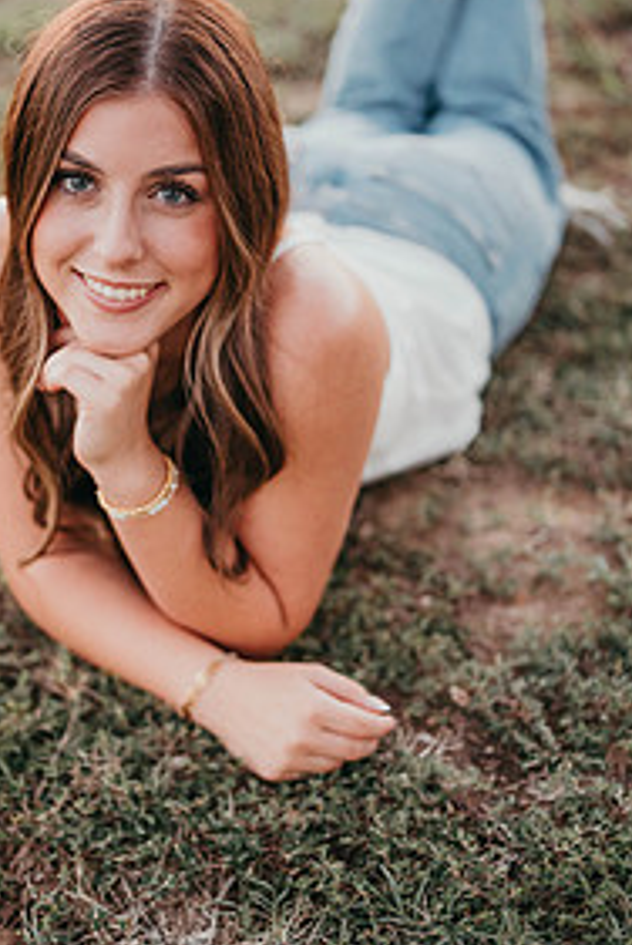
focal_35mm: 56
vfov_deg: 35.6
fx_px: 1471
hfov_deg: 24.2
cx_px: 222
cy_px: 464
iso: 400
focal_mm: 35
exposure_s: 1/1000
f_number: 1.4
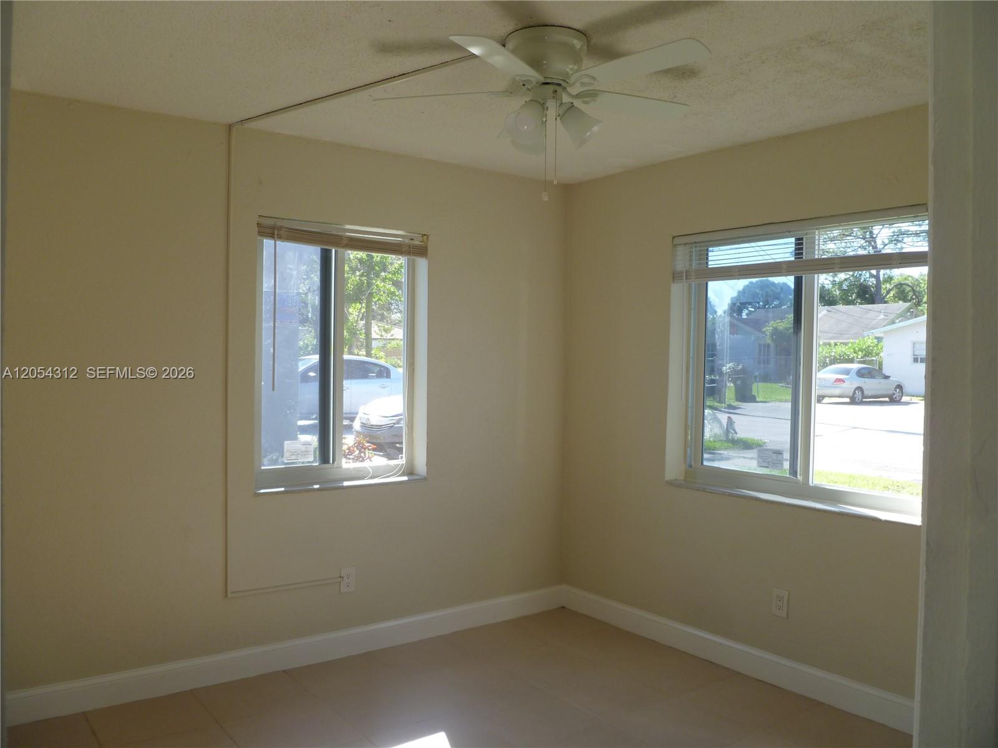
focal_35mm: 28
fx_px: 807
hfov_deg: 63.4
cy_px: 374
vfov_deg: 49.7
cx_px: 499
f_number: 3.3
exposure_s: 1/80
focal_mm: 5
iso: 80
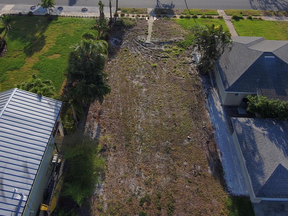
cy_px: 73
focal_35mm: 30
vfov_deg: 46.1
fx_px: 249
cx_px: 135
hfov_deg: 59.9
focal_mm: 3.7
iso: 100
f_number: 2.8
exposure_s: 1/854
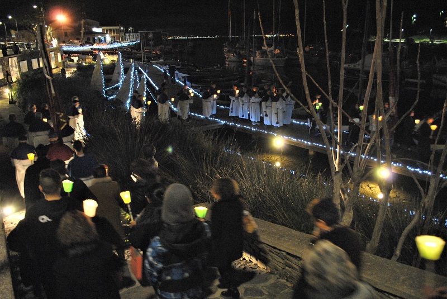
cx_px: 224
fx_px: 336
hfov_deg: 67.3
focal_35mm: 27
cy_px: 150
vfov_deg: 48.0
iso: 800
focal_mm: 18
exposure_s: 1/13
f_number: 4
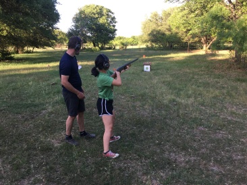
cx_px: 124
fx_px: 207
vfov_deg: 48.2
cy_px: 92
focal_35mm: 29
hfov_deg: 61.7
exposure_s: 1/154
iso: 25
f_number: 2.2
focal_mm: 4.15
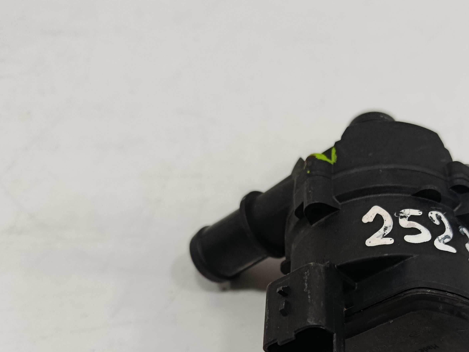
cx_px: 348
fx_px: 556
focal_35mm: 41
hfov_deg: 44.4
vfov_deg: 34.2
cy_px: 274
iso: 929
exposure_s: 1/100
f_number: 1.7
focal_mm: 5.24
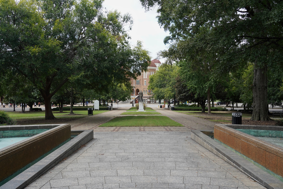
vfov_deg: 35.1
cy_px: 94
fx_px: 299
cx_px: 142
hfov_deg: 50.7
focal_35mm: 38
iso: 400
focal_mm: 38
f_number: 9
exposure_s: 1/100
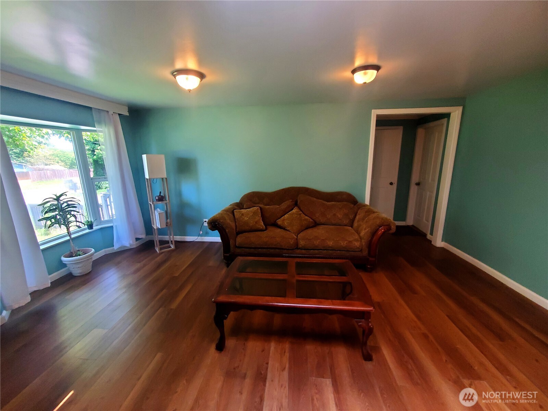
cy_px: 206
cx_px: 274
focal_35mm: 13
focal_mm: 1.8
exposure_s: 1/52
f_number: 2.2
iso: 250
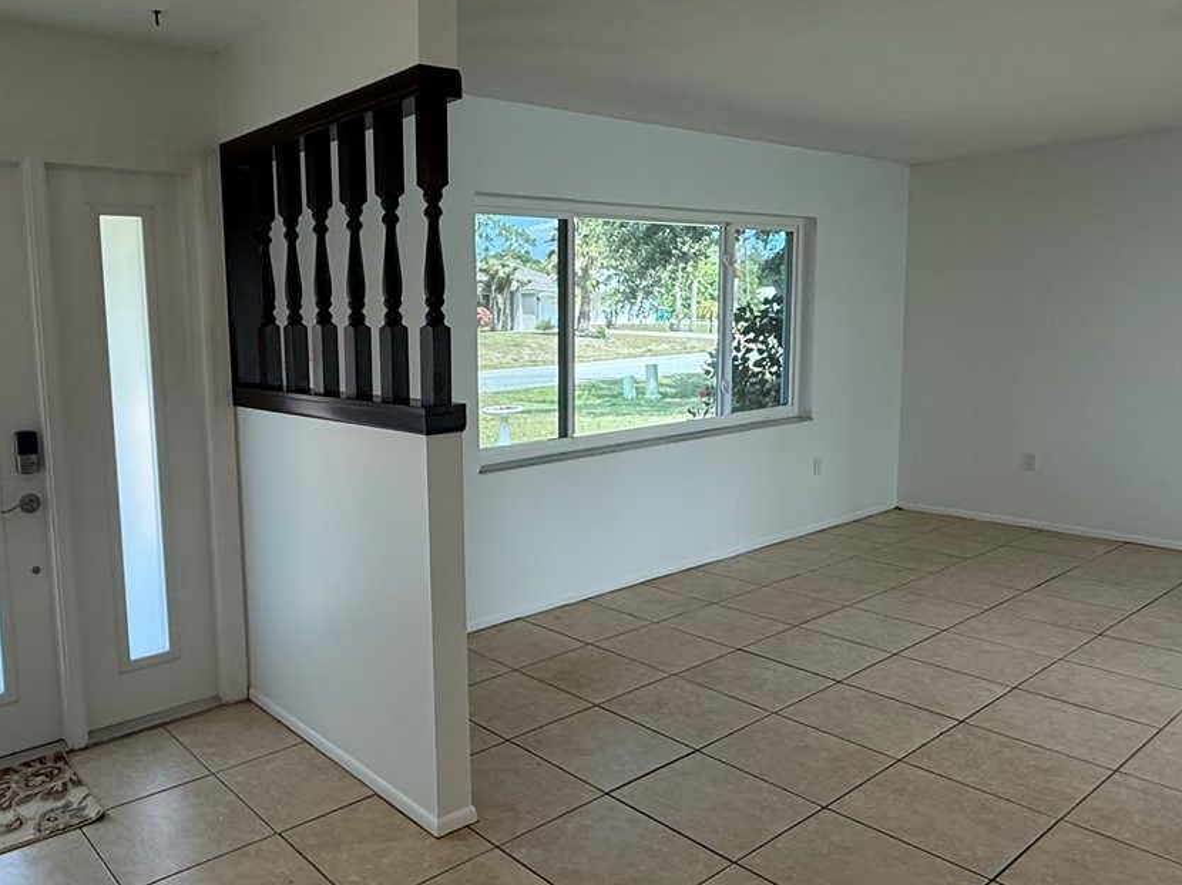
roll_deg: +1.5
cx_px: 409
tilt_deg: -6.9
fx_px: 922
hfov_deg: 63.9
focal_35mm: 27
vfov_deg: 51.3
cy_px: 430
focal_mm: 2.22
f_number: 2.2
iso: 125
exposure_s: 1/120
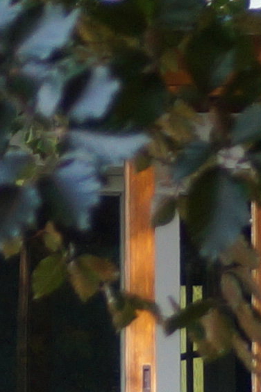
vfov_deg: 2.6
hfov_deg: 1.7
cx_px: 505
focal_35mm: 798
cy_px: 520
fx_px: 8676
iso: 250
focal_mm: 55
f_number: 4
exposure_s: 1/160
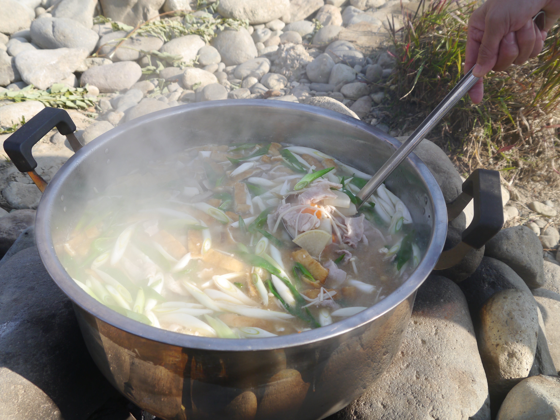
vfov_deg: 39.7
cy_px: 210
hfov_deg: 51.3
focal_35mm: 36
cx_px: 280
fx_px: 583
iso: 160
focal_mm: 18
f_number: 6.3
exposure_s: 1/250
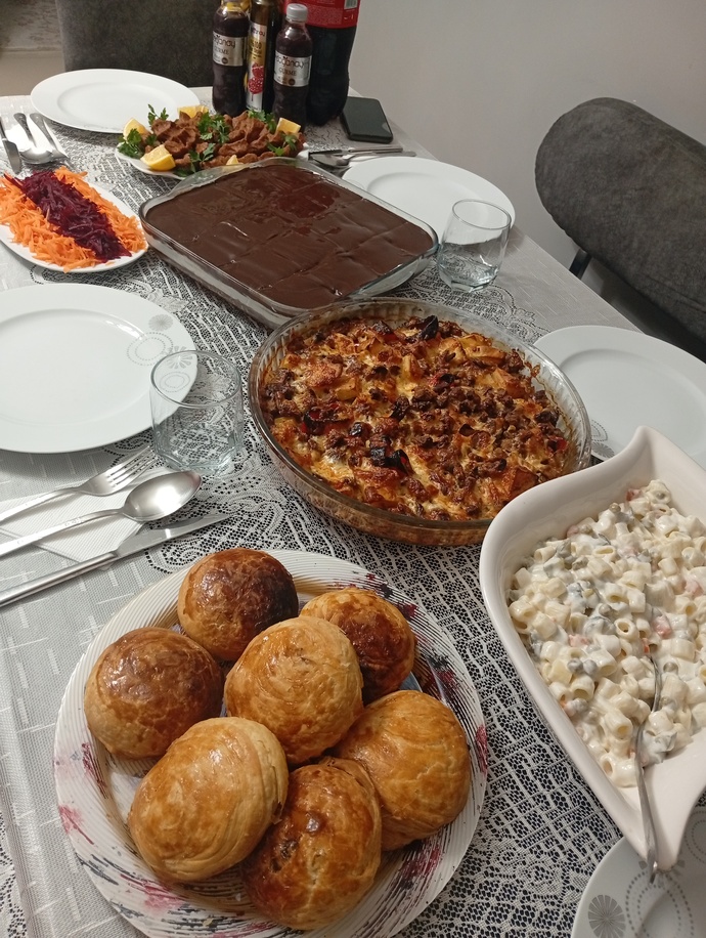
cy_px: 469
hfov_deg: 51.5
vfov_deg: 65.2
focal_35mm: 27
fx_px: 732
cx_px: 353
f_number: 1.8
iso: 328
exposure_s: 1/33.3
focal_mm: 3.98
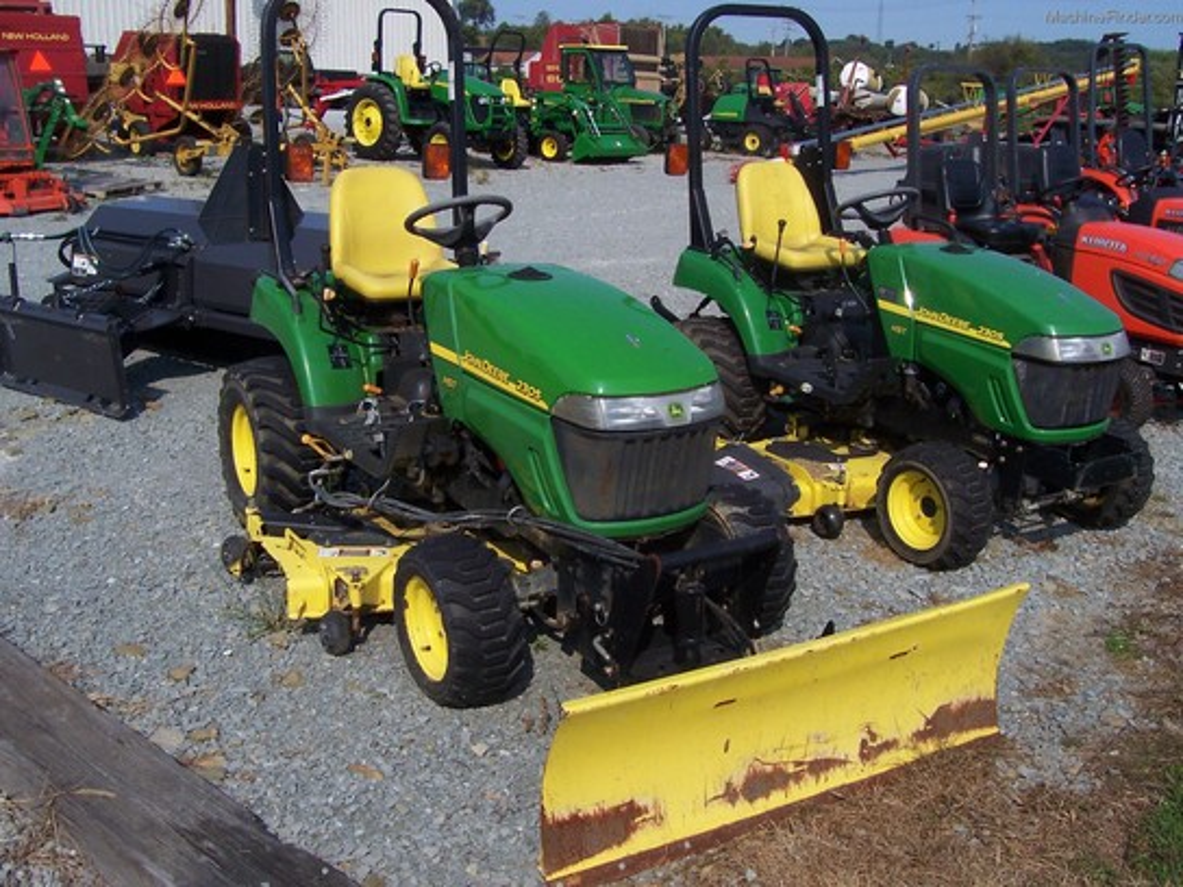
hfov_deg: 50.1
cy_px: 444
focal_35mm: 37
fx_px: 1264
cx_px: 592
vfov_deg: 38.7
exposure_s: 1/750
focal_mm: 5.6
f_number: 5.6
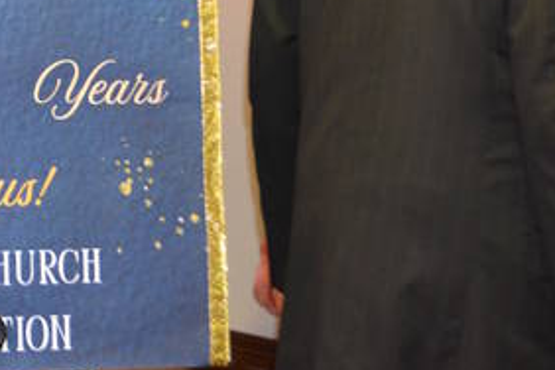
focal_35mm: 102
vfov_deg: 13.0
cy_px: -105
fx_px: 1572
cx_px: -134
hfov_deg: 18.8
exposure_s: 1/60
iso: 1400
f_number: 4
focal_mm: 24
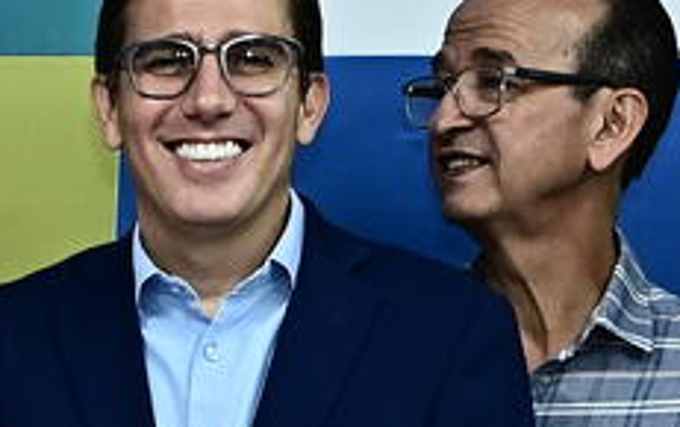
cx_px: -608
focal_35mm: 250
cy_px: 1001
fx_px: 4639
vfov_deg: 5.1
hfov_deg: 8.1
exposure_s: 1/125
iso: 1250
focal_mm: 35
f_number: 3.5
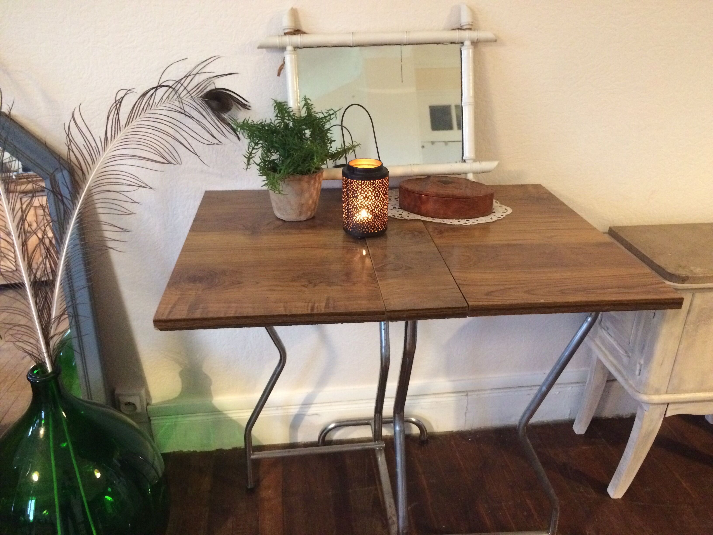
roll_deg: -0.3
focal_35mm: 29
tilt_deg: -27.8
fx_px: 597
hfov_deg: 61.7
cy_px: 268
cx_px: 356
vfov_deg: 48.2
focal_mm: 4.15
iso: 400
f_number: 2.2
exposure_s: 1/17
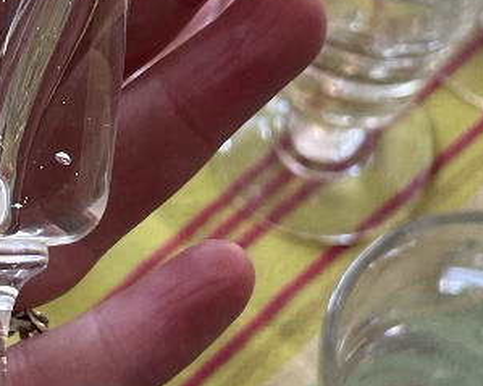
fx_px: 1458
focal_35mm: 102
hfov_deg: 18.3
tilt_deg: -61.5
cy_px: 79
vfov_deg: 15.0
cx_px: 0
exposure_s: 1/121
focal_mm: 4.2
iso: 125
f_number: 1.6
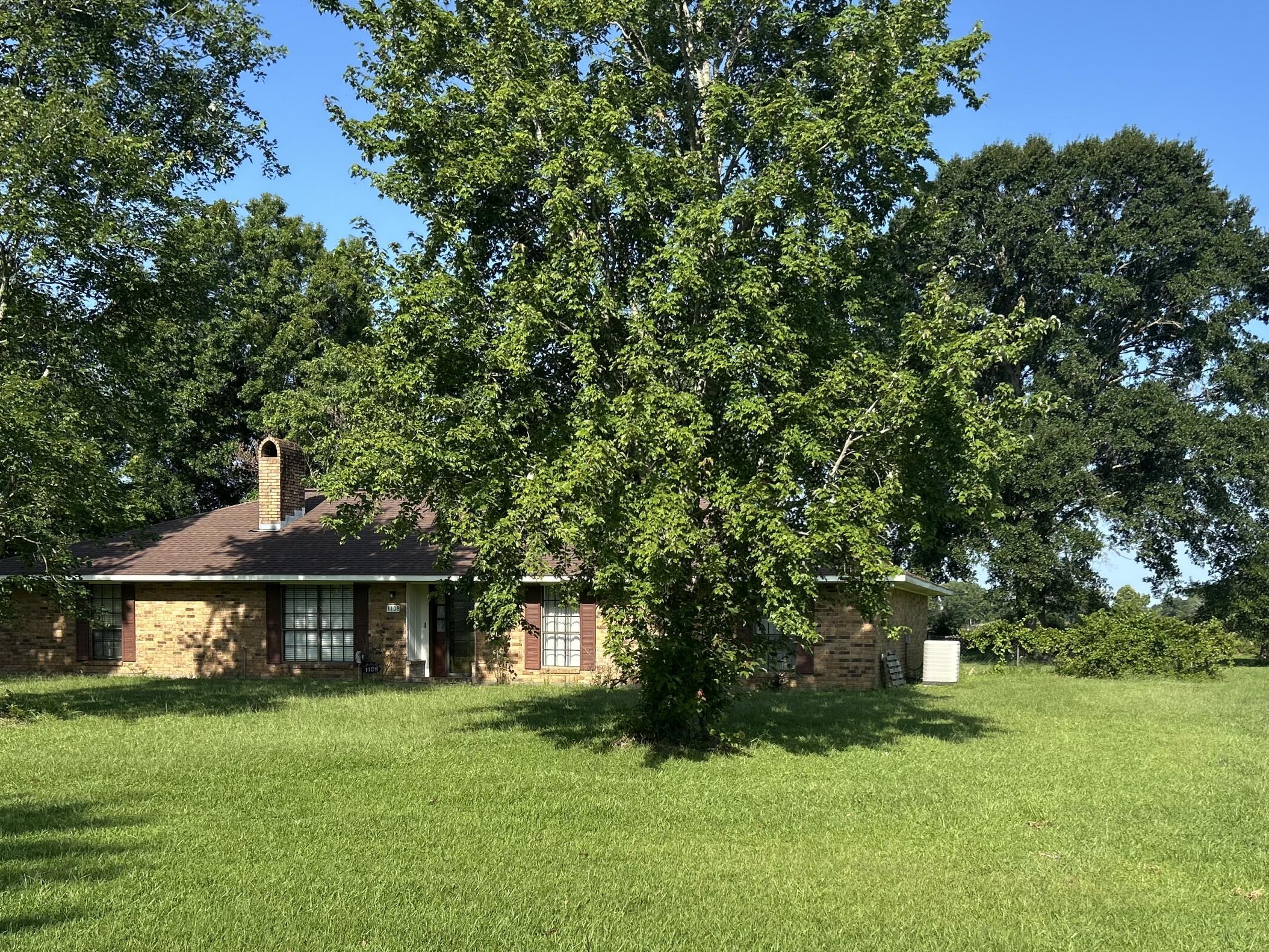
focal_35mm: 37
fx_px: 1356
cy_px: 668
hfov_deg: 50.1
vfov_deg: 38.0
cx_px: 684
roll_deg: +0.2
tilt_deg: +0.5
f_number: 1.5
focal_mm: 5.7
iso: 50
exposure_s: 1/2457
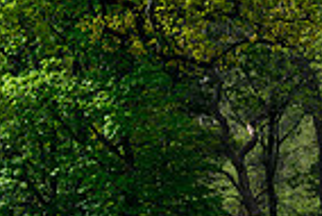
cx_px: 596
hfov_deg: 5.1
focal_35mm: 400
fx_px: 3581
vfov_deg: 3.4
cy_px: 233
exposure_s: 1/1250
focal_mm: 98
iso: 500
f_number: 5.6
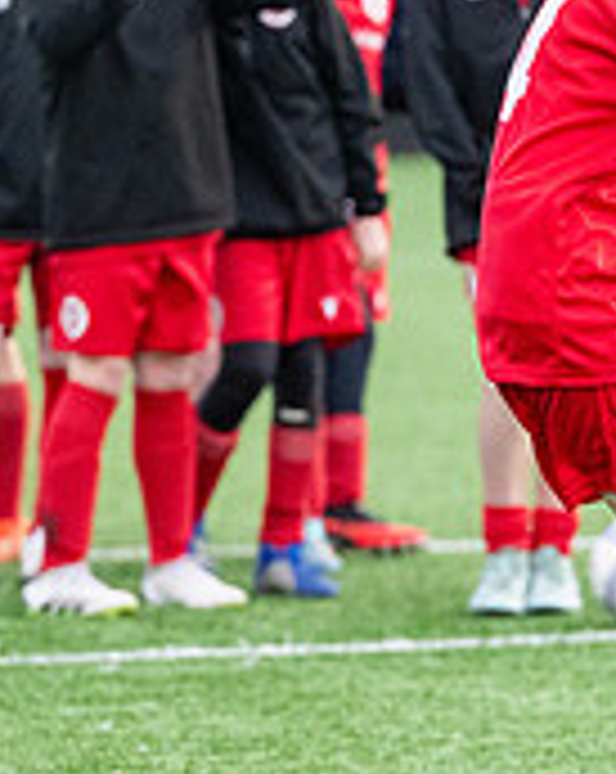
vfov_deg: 4.2
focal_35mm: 460
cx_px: 967
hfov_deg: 3.3
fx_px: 10511
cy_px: 488
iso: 2000
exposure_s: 1/1600
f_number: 4
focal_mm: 145
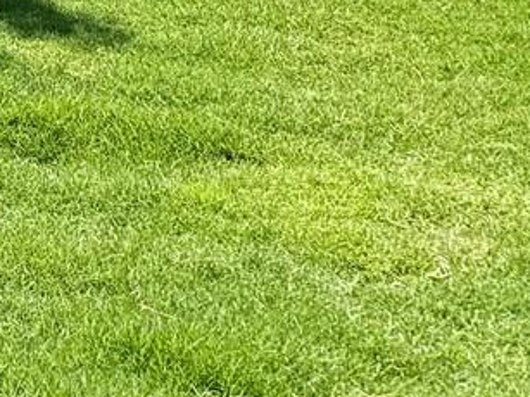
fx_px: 2449
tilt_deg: -2.2
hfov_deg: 9.7
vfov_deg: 8.6
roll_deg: +1.6
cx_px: -1019
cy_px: -463
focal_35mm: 160
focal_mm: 6.76
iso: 80
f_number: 1.78
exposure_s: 1/3953
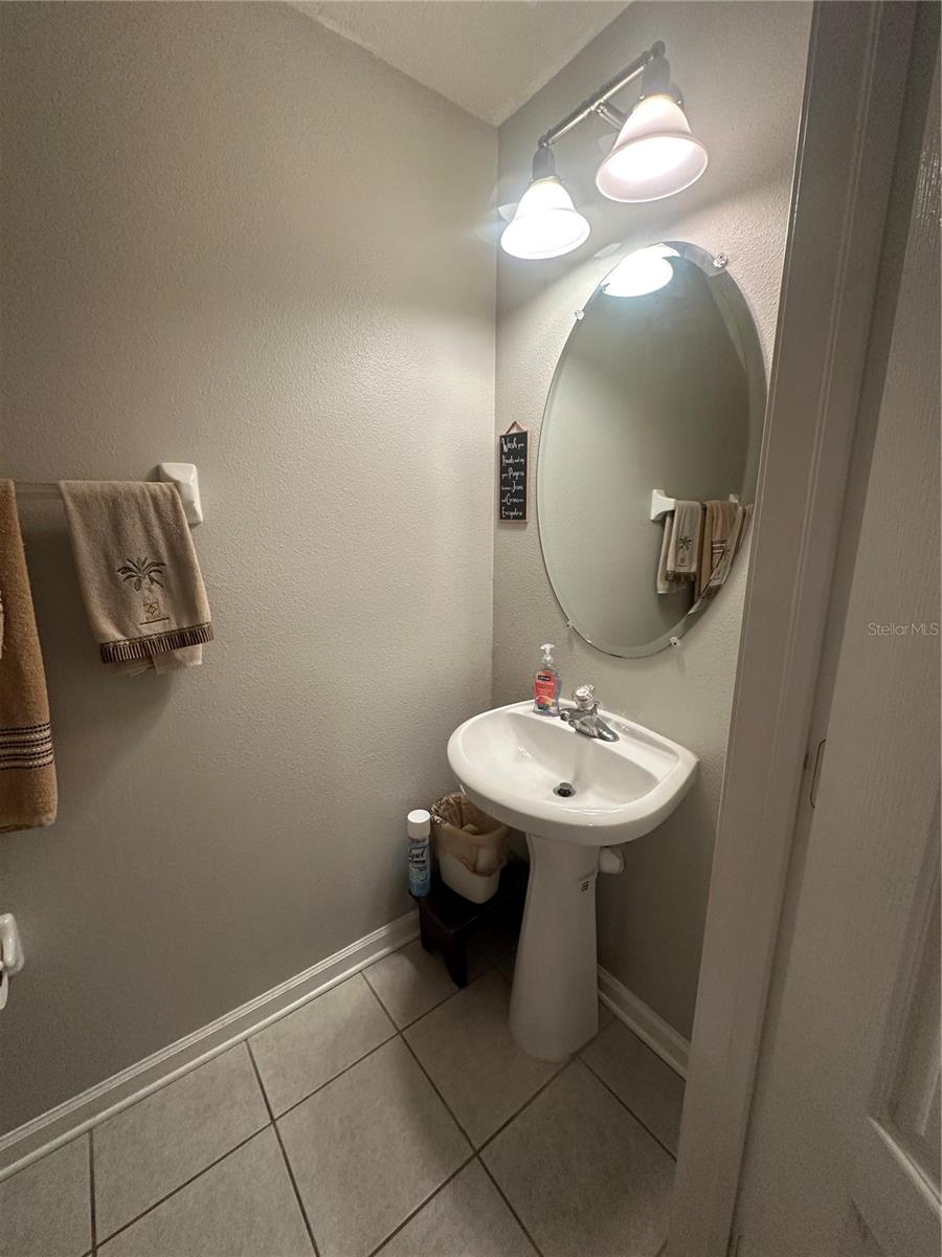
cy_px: 628
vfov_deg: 102.1
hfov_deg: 85.7
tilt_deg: -10.4
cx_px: 471
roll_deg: -0.8
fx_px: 508
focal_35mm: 14
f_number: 2.2
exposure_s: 1/60
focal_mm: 2.22
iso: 200
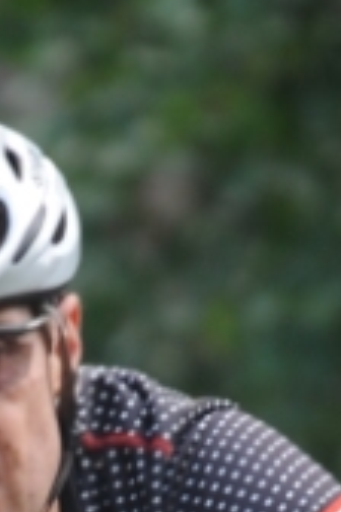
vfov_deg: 1.3
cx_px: -59
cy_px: 1280
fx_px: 23371
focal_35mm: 1645
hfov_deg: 0.8
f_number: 6
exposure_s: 1/250
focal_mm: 270
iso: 500
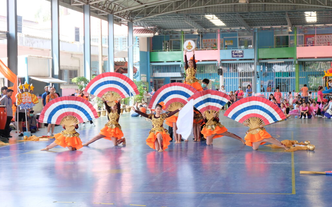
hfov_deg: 26.8
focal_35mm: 77
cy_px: 102
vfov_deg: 16.9
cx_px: 165
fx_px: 697
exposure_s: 1/160
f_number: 5.6
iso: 1000
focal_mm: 50
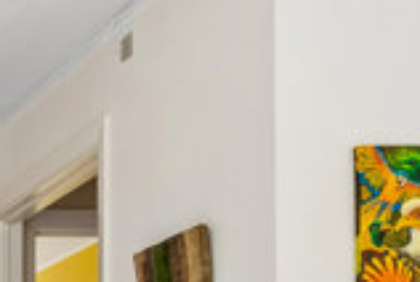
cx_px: -463
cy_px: 539
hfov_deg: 15.0
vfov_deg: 11.8
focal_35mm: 106
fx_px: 1239
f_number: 8
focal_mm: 14
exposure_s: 1/2.5
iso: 200
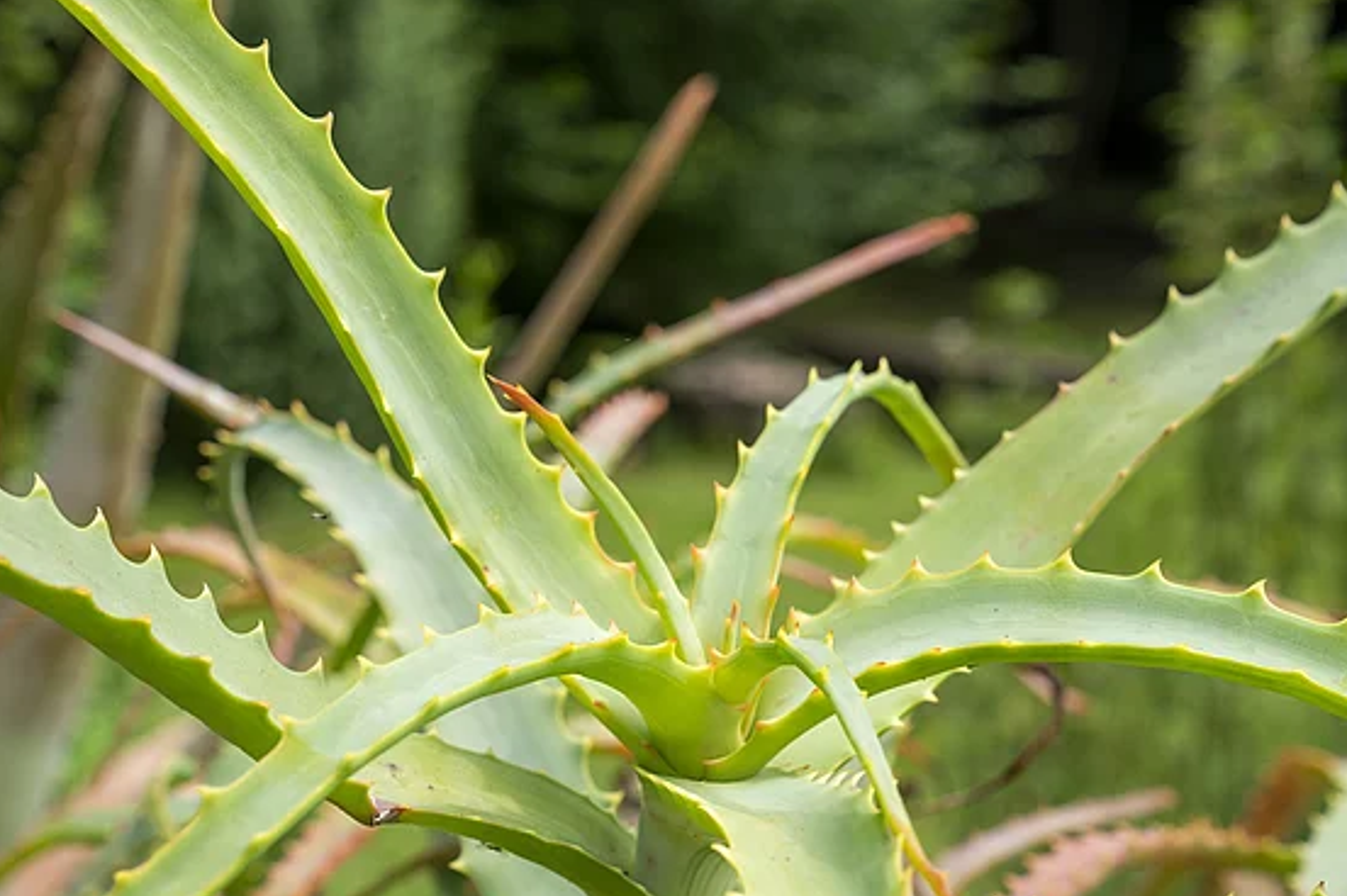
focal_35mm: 76
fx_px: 2842
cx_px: 628
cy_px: 482
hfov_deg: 26.7
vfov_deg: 17.9
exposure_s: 1/200
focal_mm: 70
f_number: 11
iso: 200
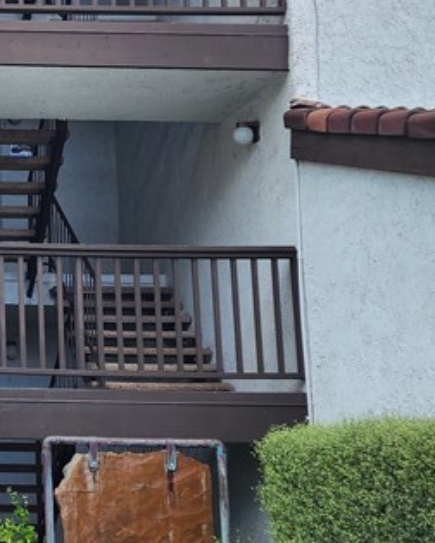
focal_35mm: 73
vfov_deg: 26.0
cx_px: -186
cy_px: 245
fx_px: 1175
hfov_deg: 18.9
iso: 12
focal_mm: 6.4
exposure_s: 1/230
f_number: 1.8
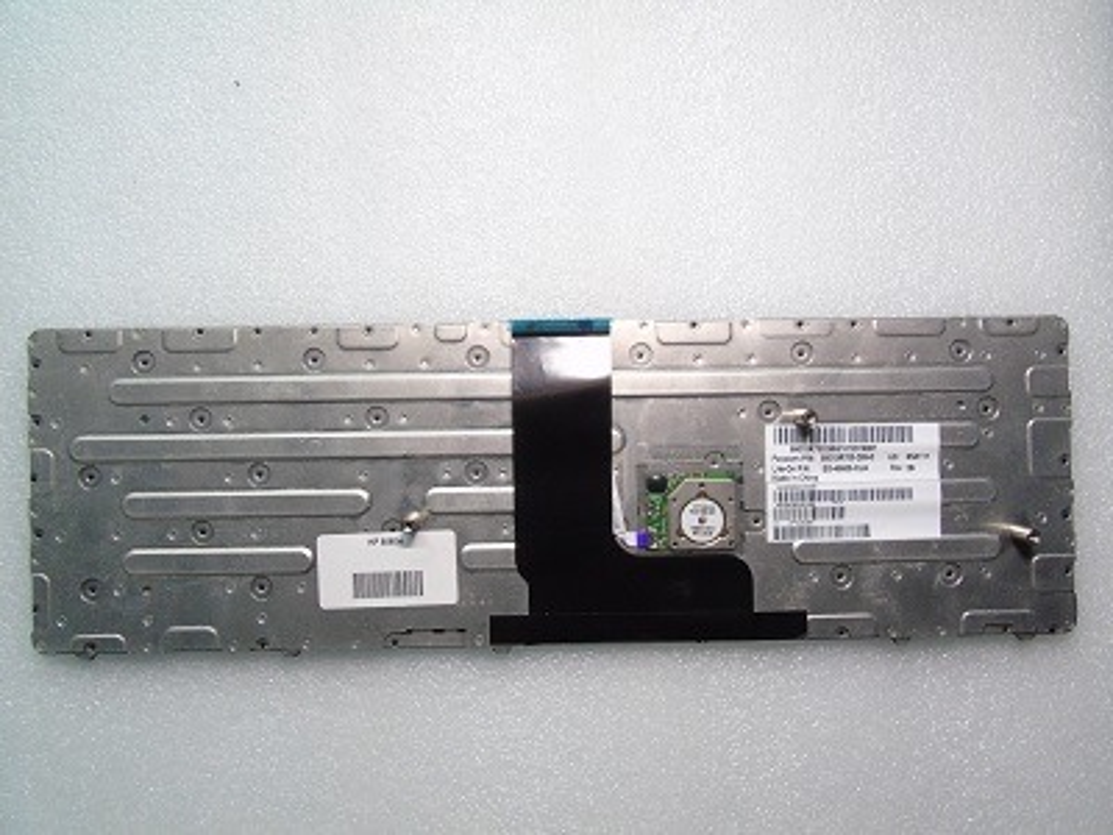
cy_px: 418
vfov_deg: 54.9
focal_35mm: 25
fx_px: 804
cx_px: 556
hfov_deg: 69.4
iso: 400
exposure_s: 1/40
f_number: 6.1
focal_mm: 4.4
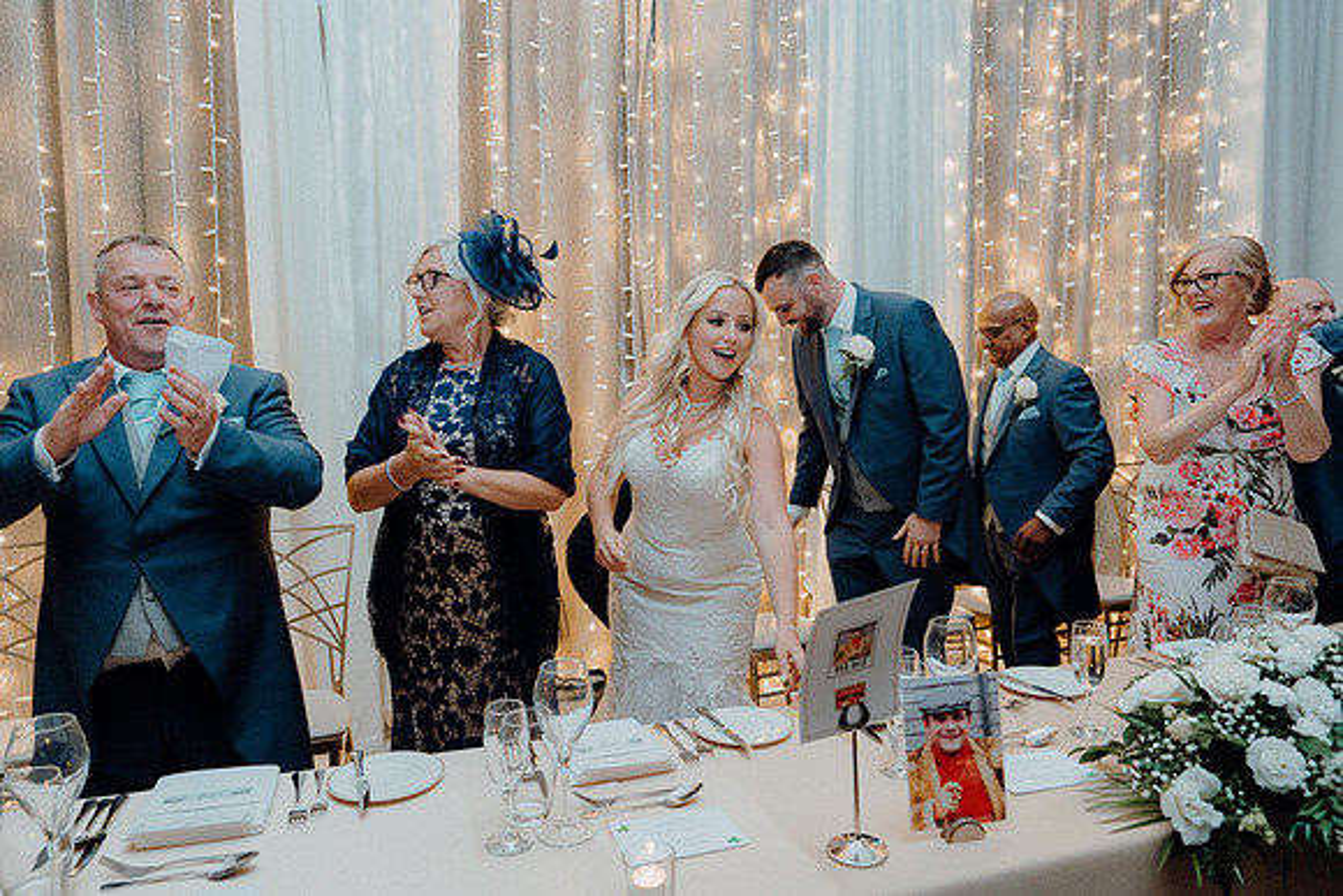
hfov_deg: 73.7
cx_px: 672
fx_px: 896
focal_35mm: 24
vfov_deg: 53.2
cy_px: 448
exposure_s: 1/160
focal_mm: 24
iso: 2500
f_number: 3.5
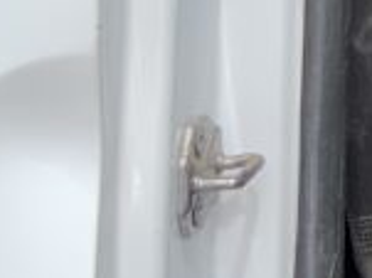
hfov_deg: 9.0
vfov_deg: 7.0
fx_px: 2115
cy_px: -435
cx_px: 916
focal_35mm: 197
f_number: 1.8
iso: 16
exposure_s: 1/978
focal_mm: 3
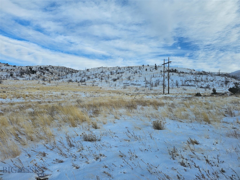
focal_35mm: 23
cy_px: 90
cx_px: 120
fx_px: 159
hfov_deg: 73.9
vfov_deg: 58.9
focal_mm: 6.3
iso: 10
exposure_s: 1/1070
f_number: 1.7
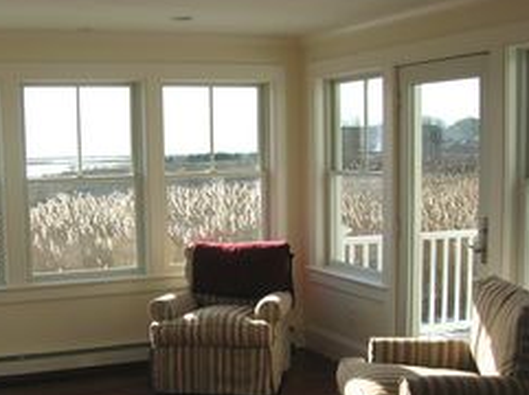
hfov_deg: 36.7
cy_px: 270
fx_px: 793
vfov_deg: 27.8
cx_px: 200
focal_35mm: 52
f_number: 4.9
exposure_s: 1/250
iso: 50
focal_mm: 5.7
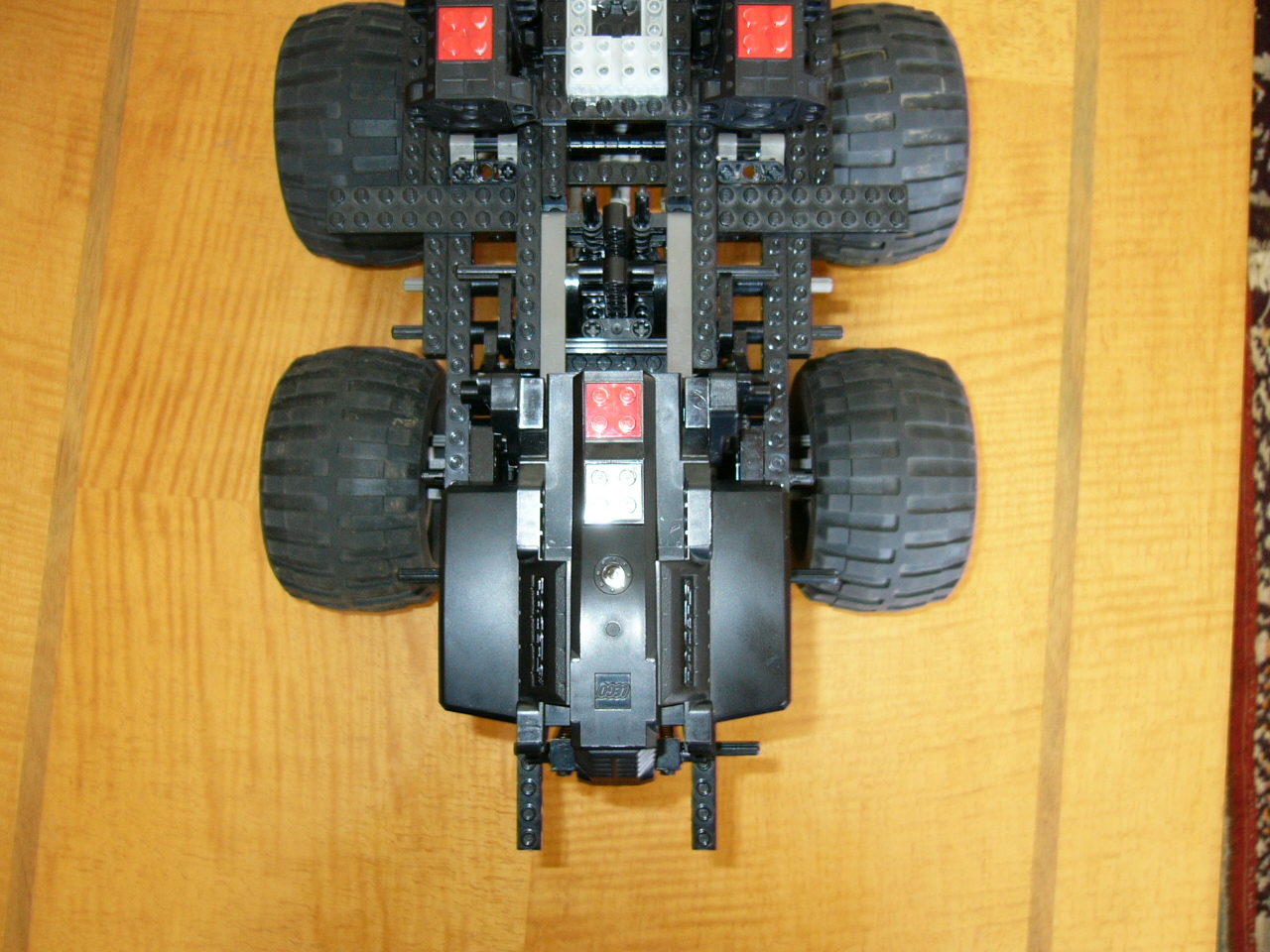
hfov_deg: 52.6
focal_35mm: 35
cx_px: 635
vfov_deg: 40.7
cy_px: 476
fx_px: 1284
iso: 100
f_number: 2.8
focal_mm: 5.8
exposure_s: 1/1.6
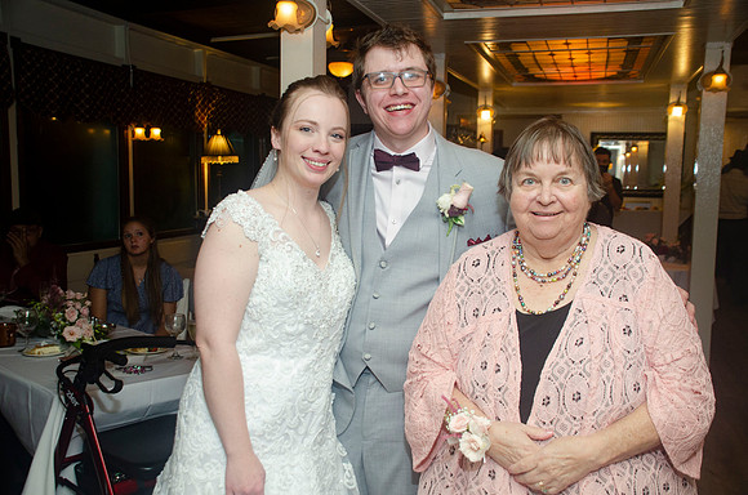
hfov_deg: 53.2
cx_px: 374
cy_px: 248
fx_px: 746
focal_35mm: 36
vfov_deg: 36.7
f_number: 3.8
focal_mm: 24
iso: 400
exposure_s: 1/60
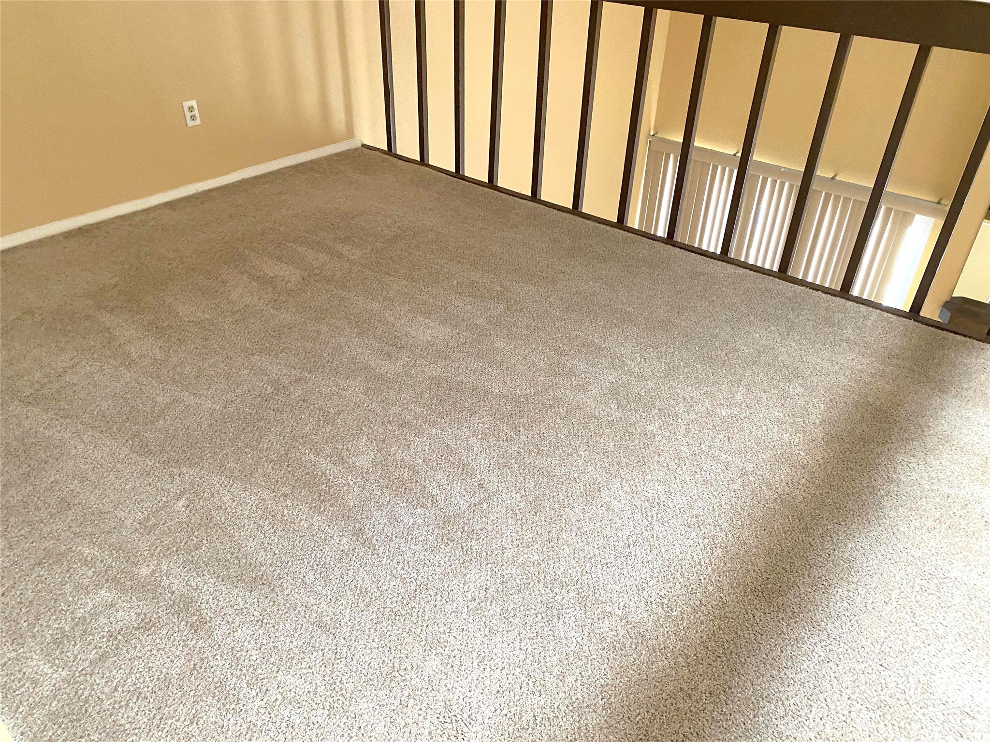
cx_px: 495
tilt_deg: -36.7
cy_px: 371
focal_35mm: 26
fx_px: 744
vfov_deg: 53.1
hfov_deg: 67.3
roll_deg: -0.7
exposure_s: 1/60
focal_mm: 4.25
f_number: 1.8
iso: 500
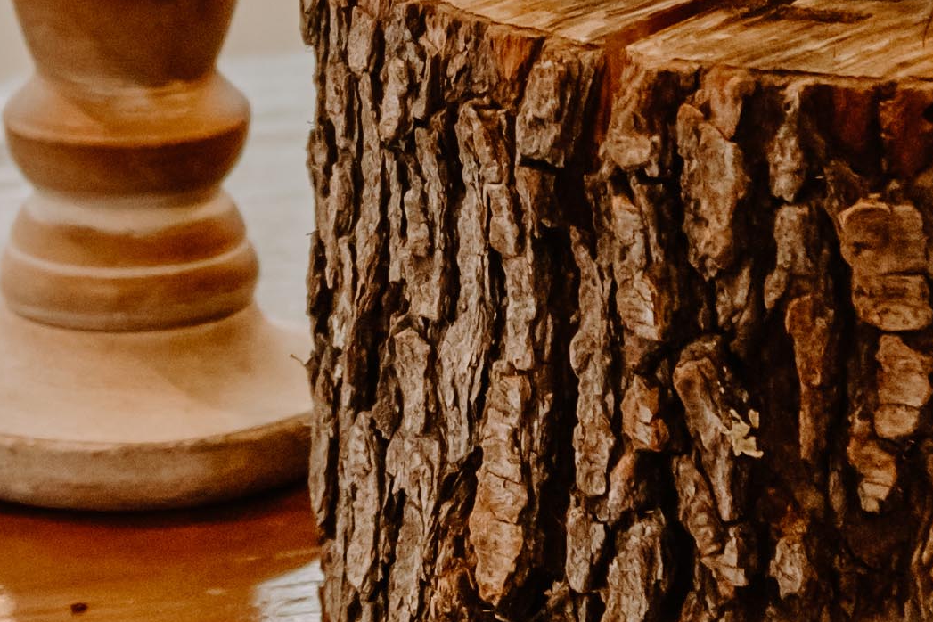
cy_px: -448
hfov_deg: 8.9
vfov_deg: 5.9
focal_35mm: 231
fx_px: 5986
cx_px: 533
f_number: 2.8
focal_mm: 40
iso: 800
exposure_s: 1/400
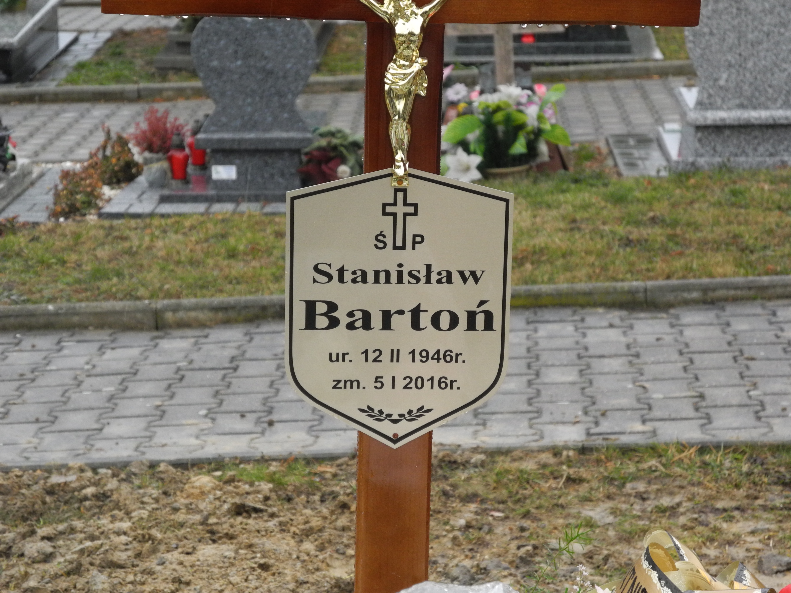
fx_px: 2719
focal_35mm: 119
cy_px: 296
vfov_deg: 12.5
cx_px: 396
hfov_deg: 16.6
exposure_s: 1/160
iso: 400
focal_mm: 25.4
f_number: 4.5
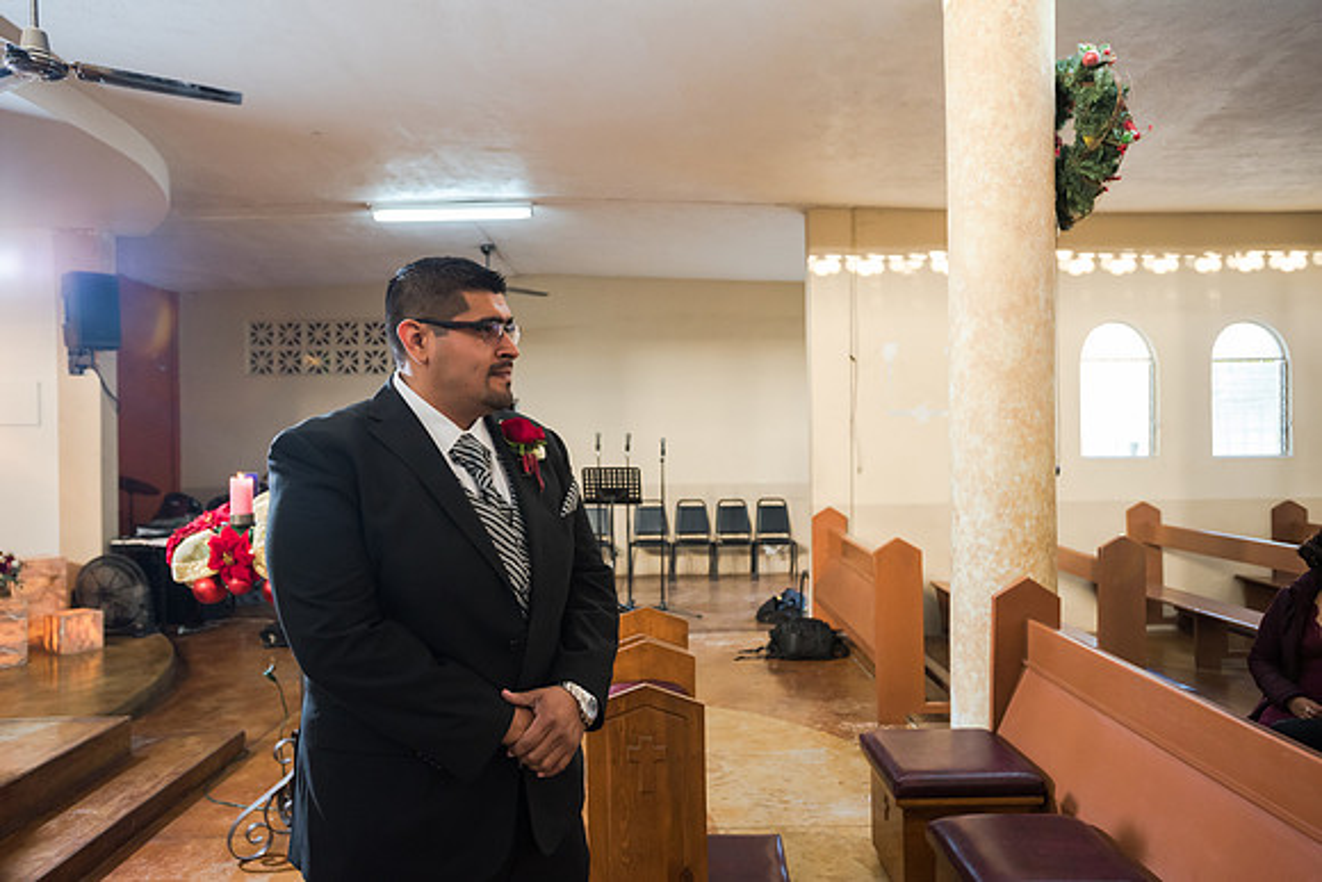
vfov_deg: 49.6
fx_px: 955
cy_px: 441
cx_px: 661
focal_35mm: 26
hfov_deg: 69.4
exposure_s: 1/200
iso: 1600
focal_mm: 26
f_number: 2.8
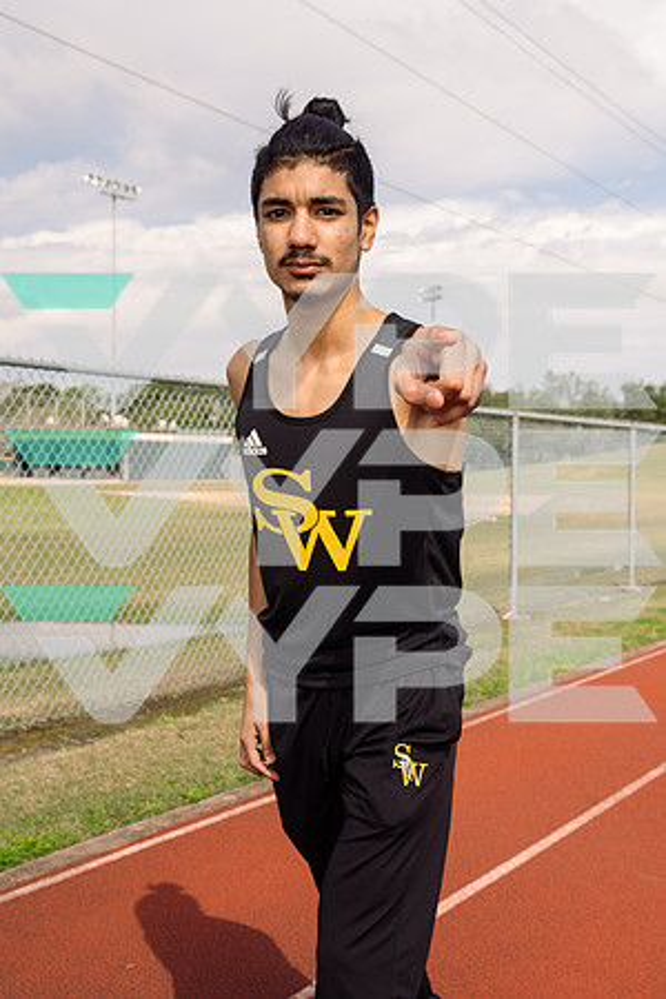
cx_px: 333
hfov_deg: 30.5
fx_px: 1221
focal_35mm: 44
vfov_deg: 44.5
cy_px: 500
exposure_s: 1/200
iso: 80
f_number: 8
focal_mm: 44
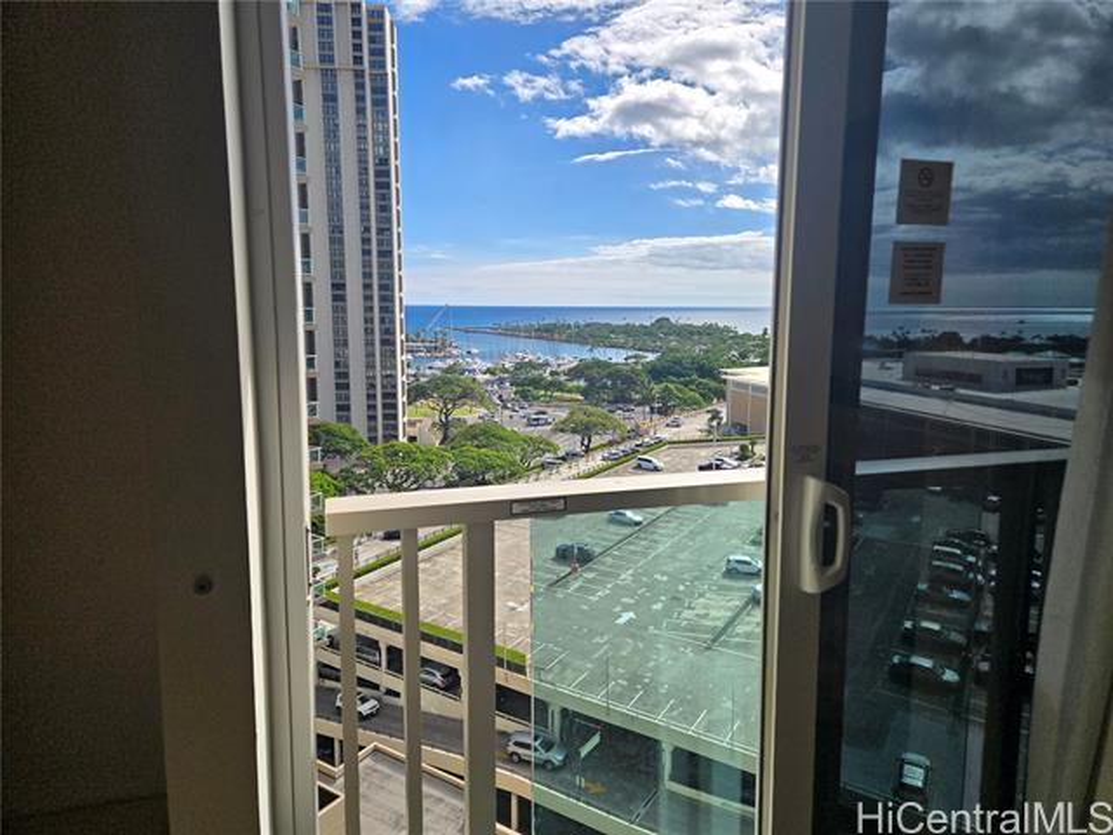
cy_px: 418
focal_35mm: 23
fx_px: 740
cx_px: 556
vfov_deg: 58.9
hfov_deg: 73.9
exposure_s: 1/2921
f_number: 1.8
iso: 32
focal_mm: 5.4
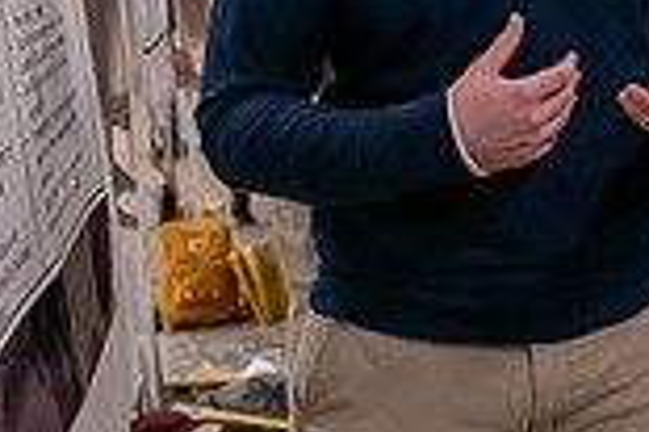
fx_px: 1621
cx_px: 544
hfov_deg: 22.3
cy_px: -128
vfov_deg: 14.5
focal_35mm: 90
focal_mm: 24
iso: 1600
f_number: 3.2
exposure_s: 1/200
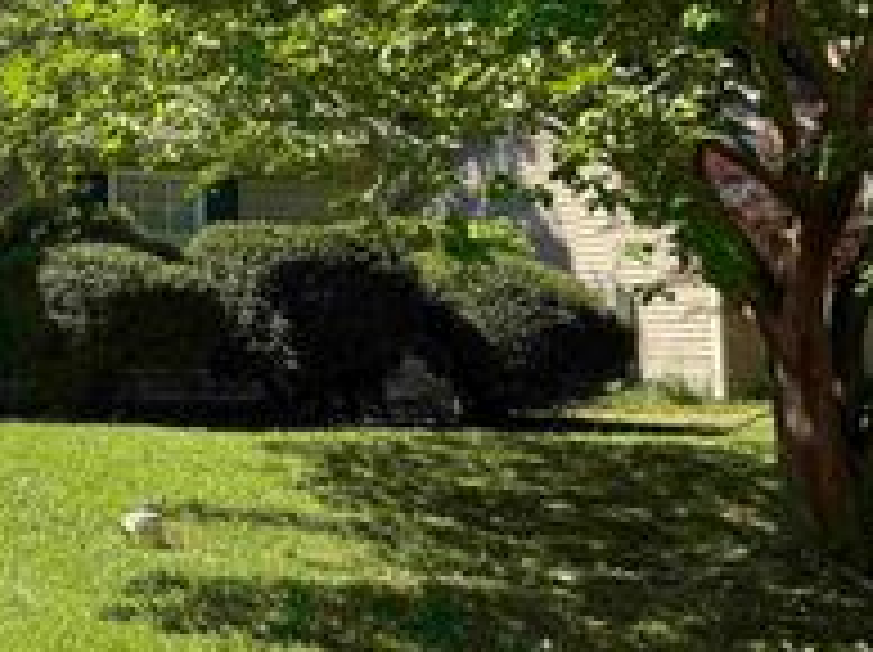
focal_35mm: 62
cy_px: 241
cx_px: -207
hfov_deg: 27.1
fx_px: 1562
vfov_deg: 23.5
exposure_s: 1/1637
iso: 80
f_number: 1.78
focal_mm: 6.76
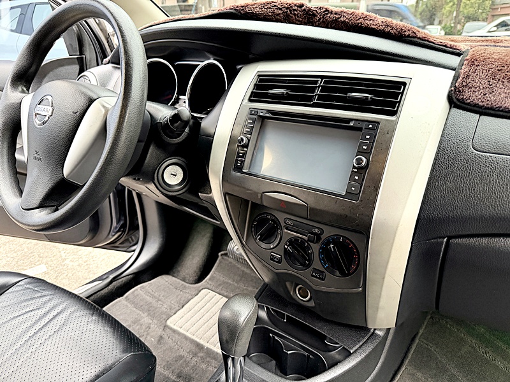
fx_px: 354
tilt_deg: -24.0
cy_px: 191
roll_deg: +0.5
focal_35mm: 24
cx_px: 255
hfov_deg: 71.6
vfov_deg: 56.8
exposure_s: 1/60
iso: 500
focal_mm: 6.76
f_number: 1.78
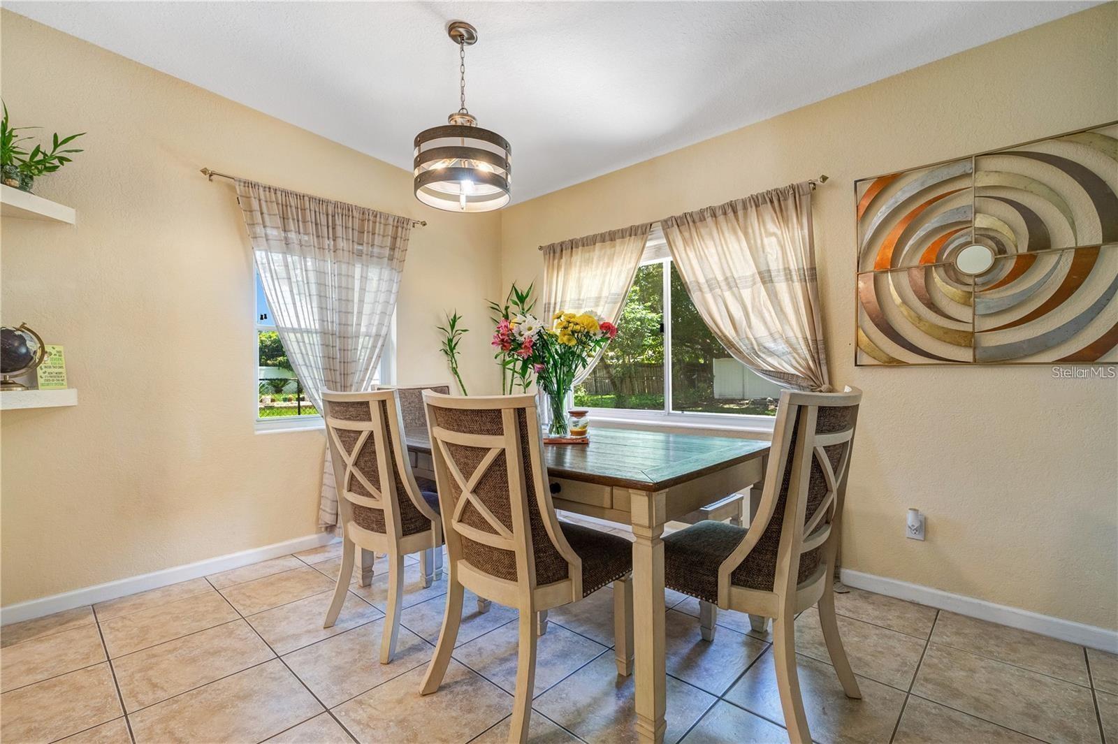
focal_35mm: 16
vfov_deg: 73.7
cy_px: 372
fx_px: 497
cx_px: 559
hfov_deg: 96.8
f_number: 7.1
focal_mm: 16
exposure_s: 1/40
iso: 800
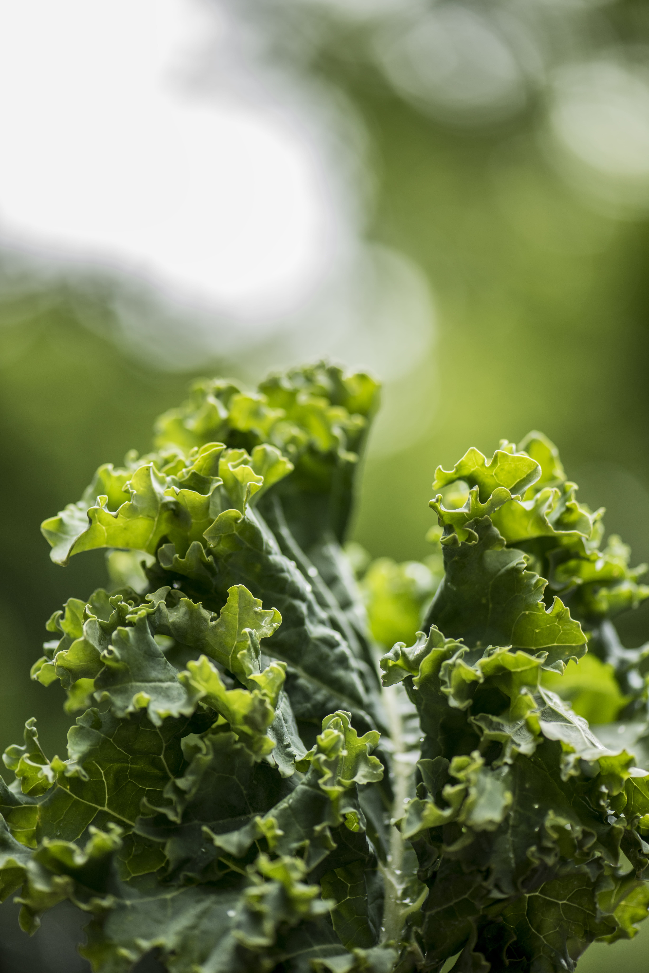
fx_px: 2837
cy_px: 486
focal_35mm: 105
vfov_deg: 19.5
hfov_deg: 13.1
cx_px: 324
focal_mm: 105
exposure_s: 1/250
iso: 160
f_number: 3.2
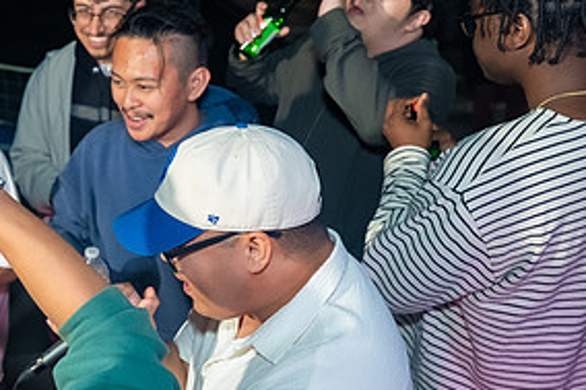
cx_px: 50
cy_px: 195
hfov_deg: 37.5
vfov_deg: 27.5
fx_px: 797
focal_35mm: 49
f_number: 3.2
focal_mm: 24
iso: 1000
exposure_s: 1/160
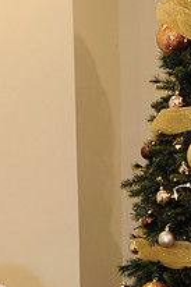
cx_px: 43
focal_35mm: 90
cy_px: 393
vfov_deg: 20.3
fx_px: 717
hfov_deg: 15.1
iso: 1600
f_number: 4
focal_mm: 32
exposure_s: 1/100
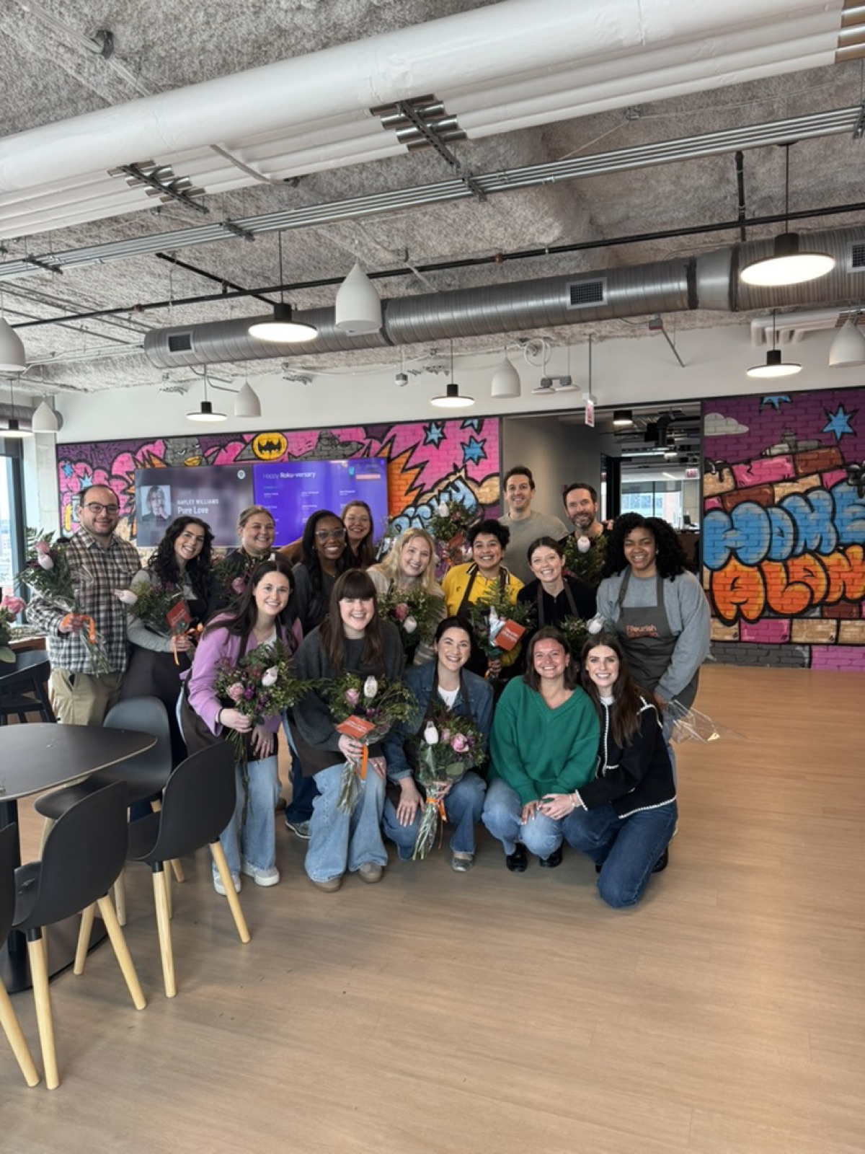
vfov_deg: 71.6
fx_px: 800
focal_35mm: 24
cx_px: 432
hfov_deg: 56.8
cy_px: 577
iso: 160
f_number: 1.78
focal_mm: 6.76
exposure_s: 1/120
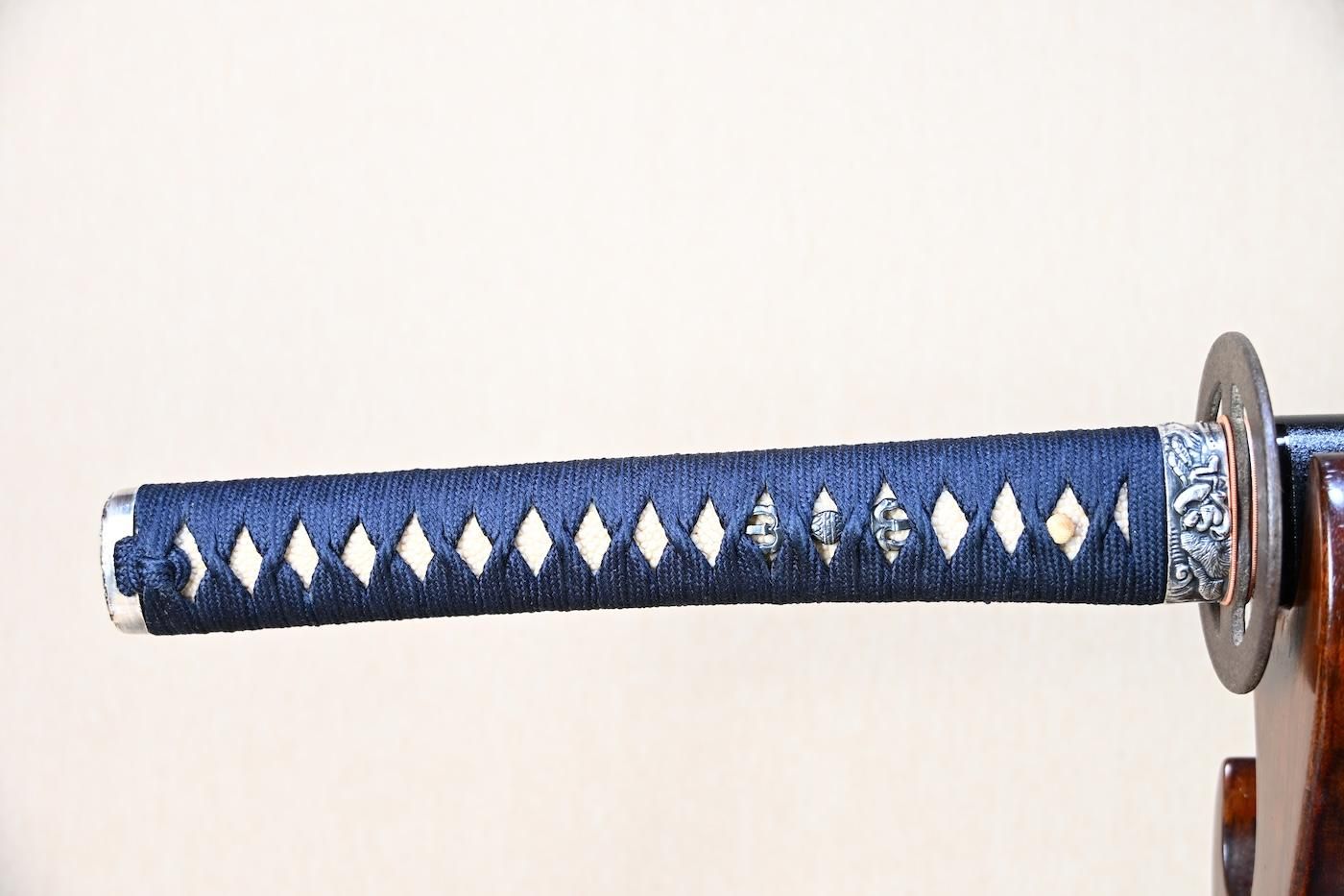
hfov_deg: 40.5
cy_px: 448
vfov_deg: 27.7
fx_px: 1820
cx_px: 672
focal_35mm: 49
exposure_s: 1/2
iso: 100
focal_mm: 32.5
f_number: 4
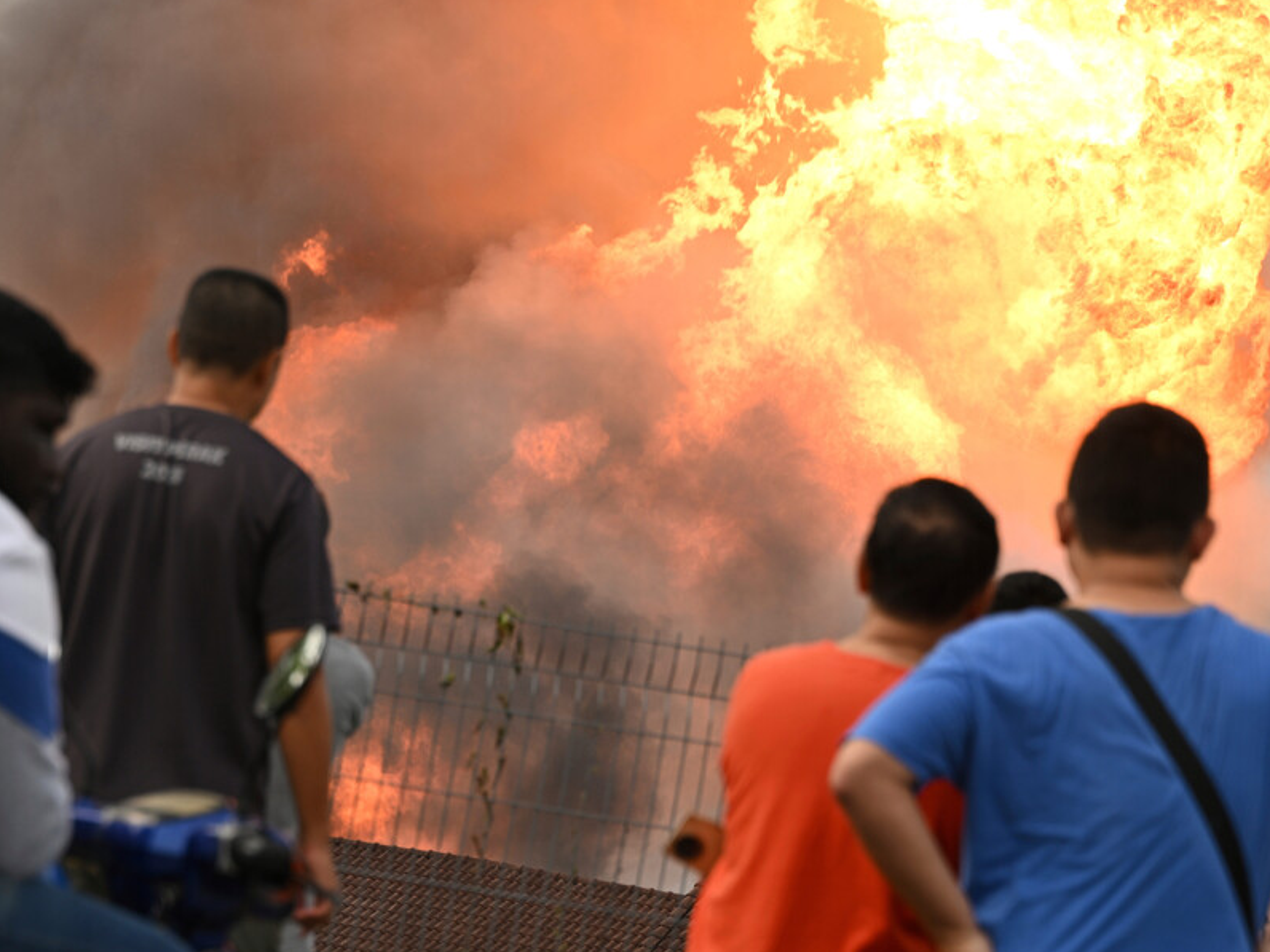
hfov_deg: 13.6
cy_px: 422
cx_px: 469
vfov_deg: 10.2
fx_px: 5320
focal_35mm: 145
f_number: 4
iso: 80
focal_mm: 75
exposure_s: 1/400
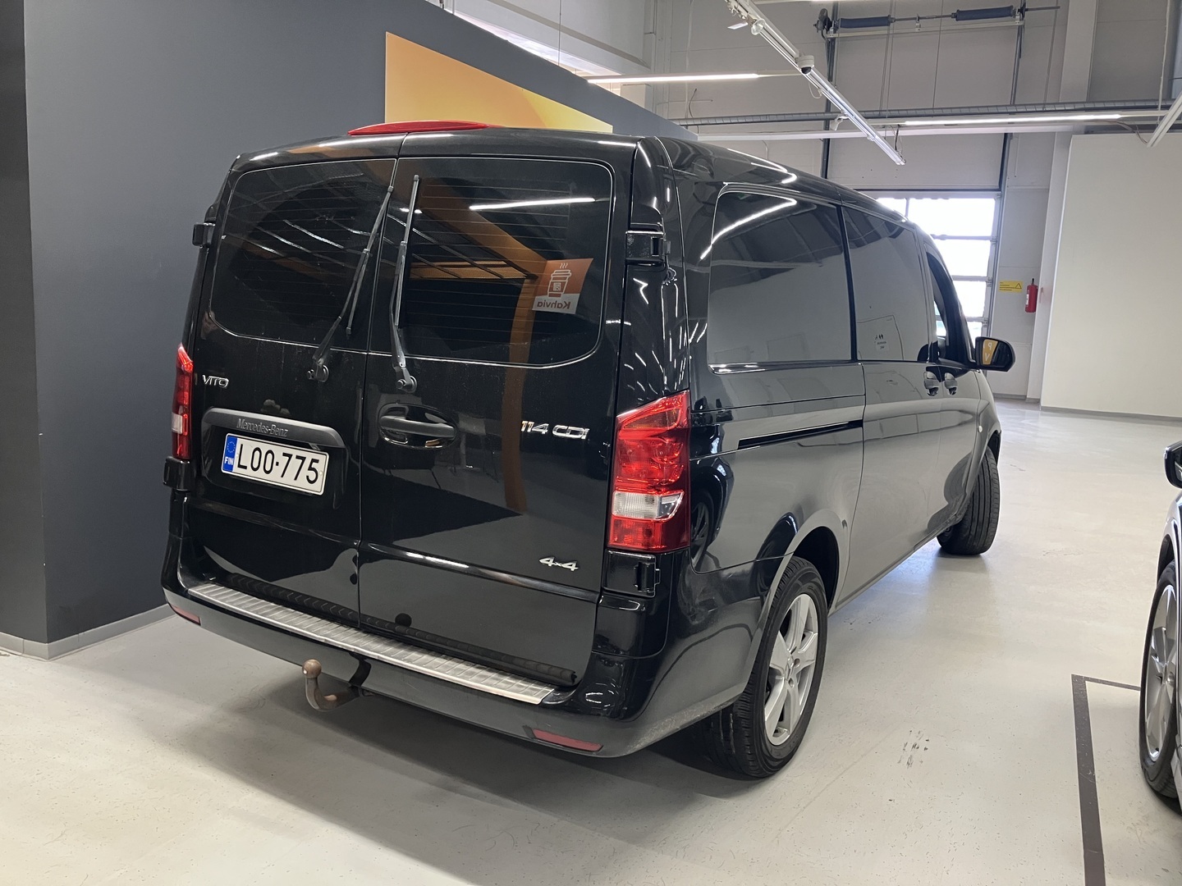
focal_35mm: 28
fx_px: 956
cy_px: 443
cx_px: 591
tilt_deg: -8.5
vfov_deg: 49.7
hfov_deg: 63.4
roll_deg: -2.9
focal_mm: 3.99
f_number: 1.8
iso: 125
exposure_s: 1/50
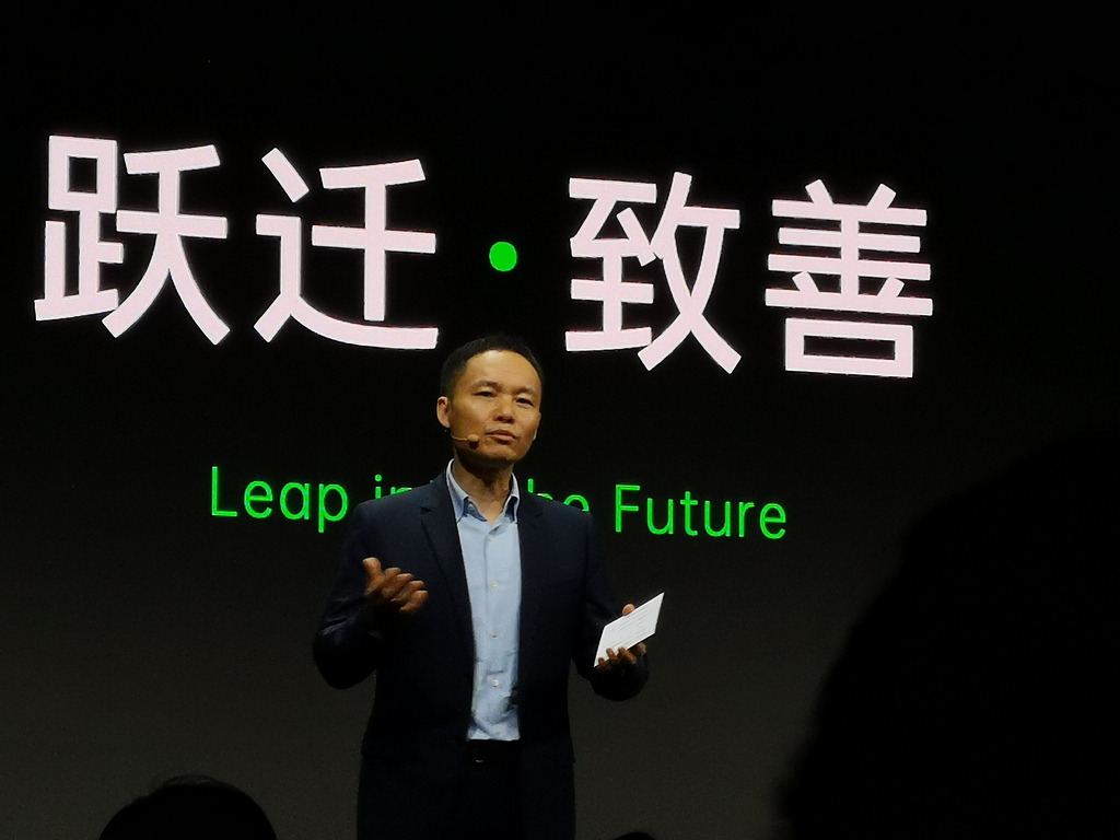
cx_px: 560
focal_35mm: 166
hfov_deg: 11.9
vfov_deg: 8.9
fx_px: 5371
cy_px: 420
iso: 80
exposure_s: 1/50
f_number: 2.4
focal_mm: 7.48
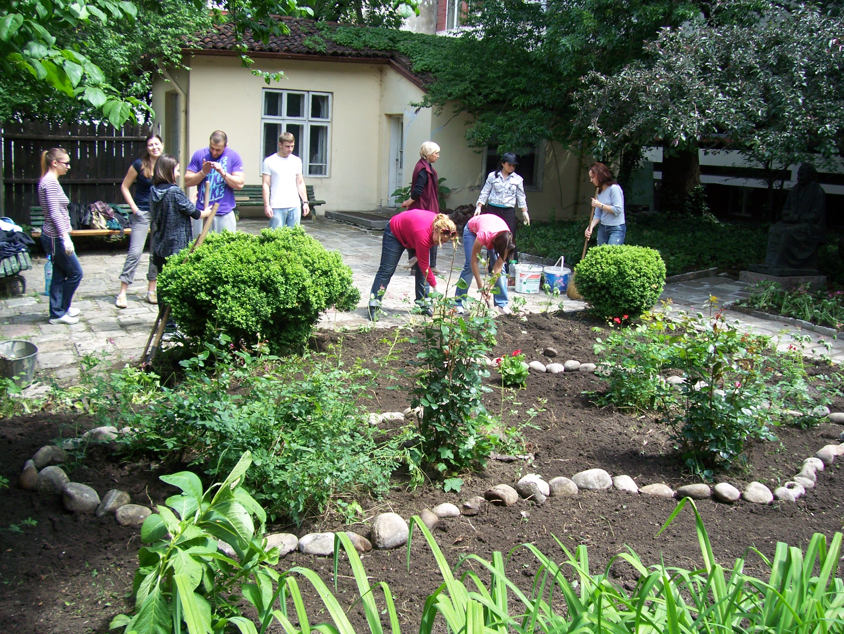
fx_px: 830
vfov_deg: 41.8
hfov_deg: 53.9
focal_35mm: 34
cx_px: 422
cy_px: 317
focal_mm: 5.6
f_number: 2.7
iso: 80
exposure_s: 1/320
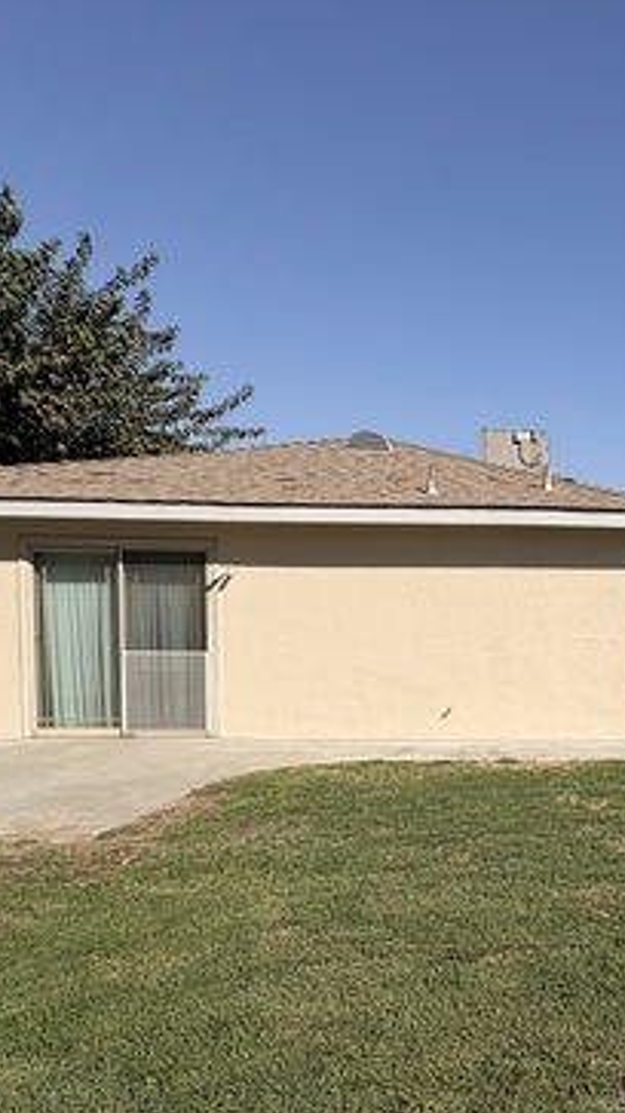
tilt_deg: -1.7
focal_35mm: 28
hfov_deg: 35.4
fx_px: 826
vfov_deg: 67.6
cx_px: 688
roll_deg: -0.9
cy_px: 638
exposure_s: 1/4132
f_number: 2.2
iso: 50
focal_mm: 2.22
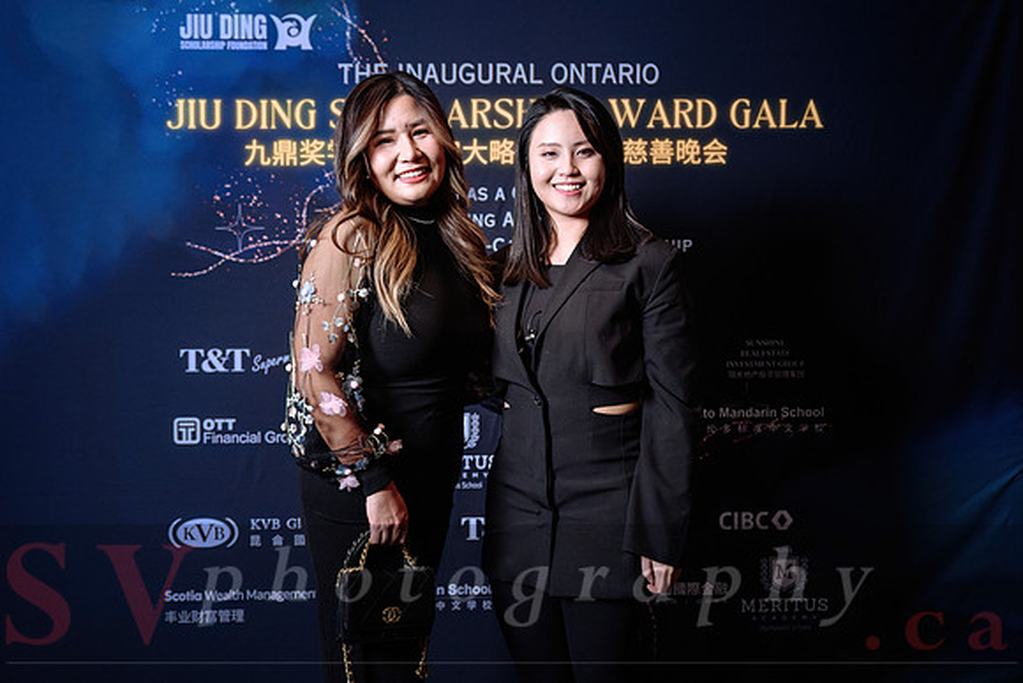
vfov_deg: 38.5
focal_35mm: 34
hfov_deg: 55.3
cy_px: 343
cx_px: 500
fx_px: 976
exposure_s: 1/100
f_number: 4
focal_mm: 31
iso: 400
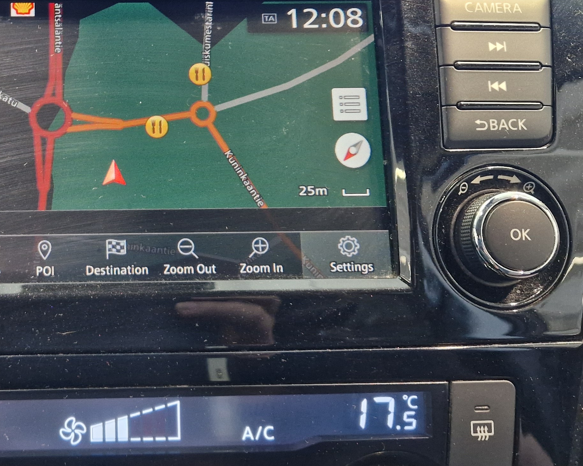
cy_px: 156
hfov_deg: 35.6
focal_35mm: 49
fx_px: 845
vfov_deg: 30.6
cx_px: 52
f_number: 1.8
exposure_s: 1/100
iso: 400
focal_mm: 5.4
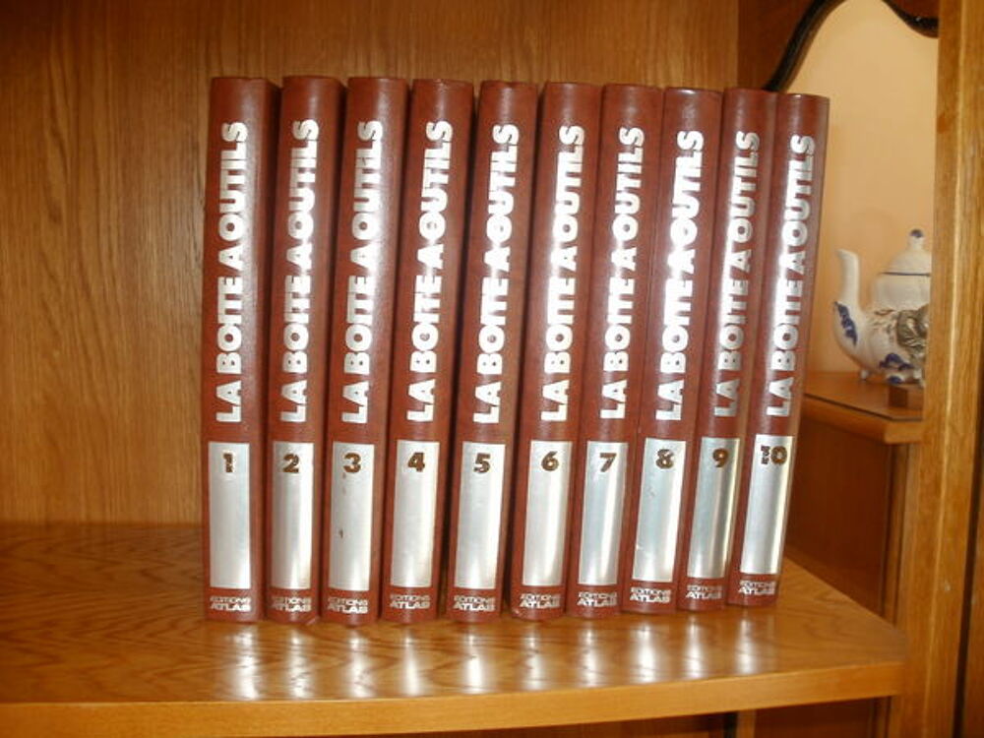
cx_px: 492
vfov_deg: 39.7
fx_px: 1023
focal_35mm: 36
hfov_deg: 51.4
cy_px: 369
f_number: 3.5
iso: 100
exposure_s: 1/30
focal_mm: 6.3
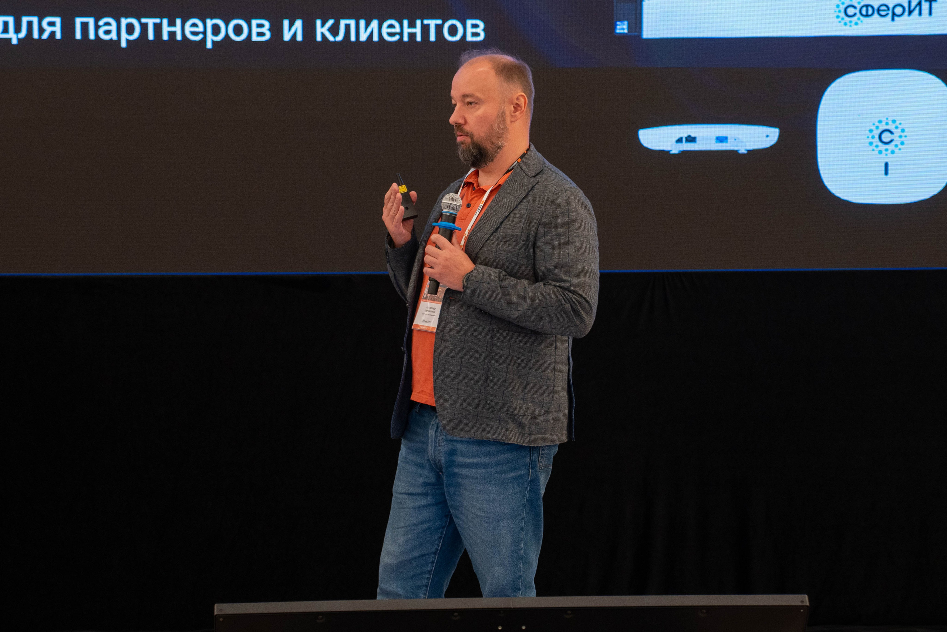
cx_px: 474
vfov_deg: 12.2
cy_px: 316
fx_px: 2946
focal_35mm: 112
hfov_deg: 18.3
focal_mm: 75
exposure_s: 1/200
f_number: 2.8
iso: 640
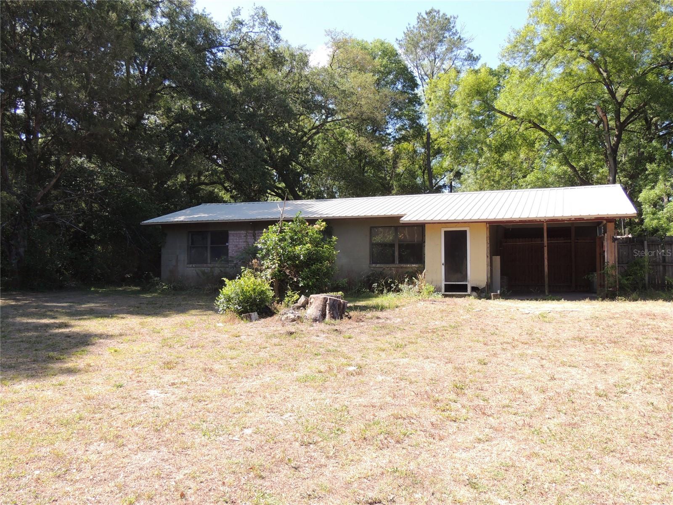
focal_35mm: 30
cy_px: 252
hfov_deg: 60.0
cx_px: 336
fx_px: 583
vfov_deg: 46.8
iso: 100
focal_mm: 5.3
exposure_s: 1/320
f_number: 3.1
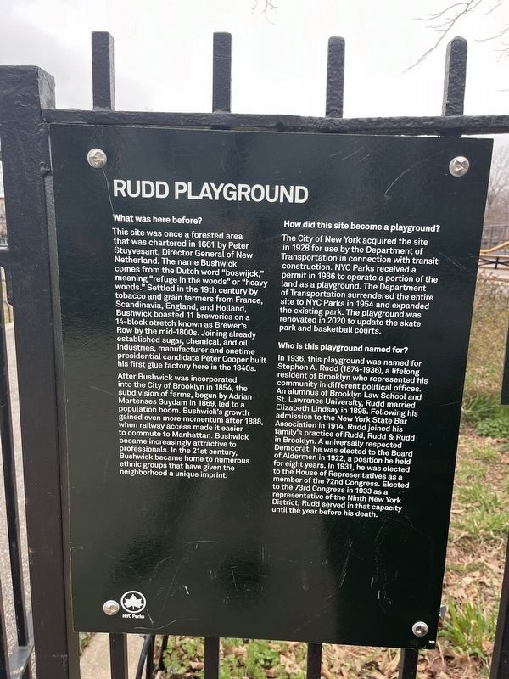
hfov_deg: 53.1
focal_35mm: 26
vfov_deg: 67.3
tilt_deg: -13.3
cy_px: 340
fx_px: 510
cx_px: 254
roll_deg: -0.6
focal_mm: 5.1
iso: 40
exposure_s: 1/158
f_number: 1.6
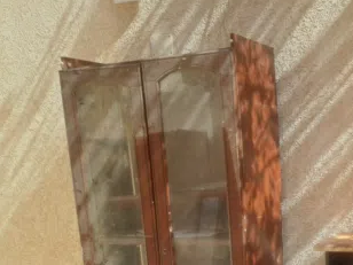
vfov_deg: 26.6
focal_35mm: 52
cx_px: 311
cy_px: 260
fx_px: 530
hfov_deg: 34.9
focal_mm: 4.65
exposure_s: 1/503
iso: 32
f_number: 1.8
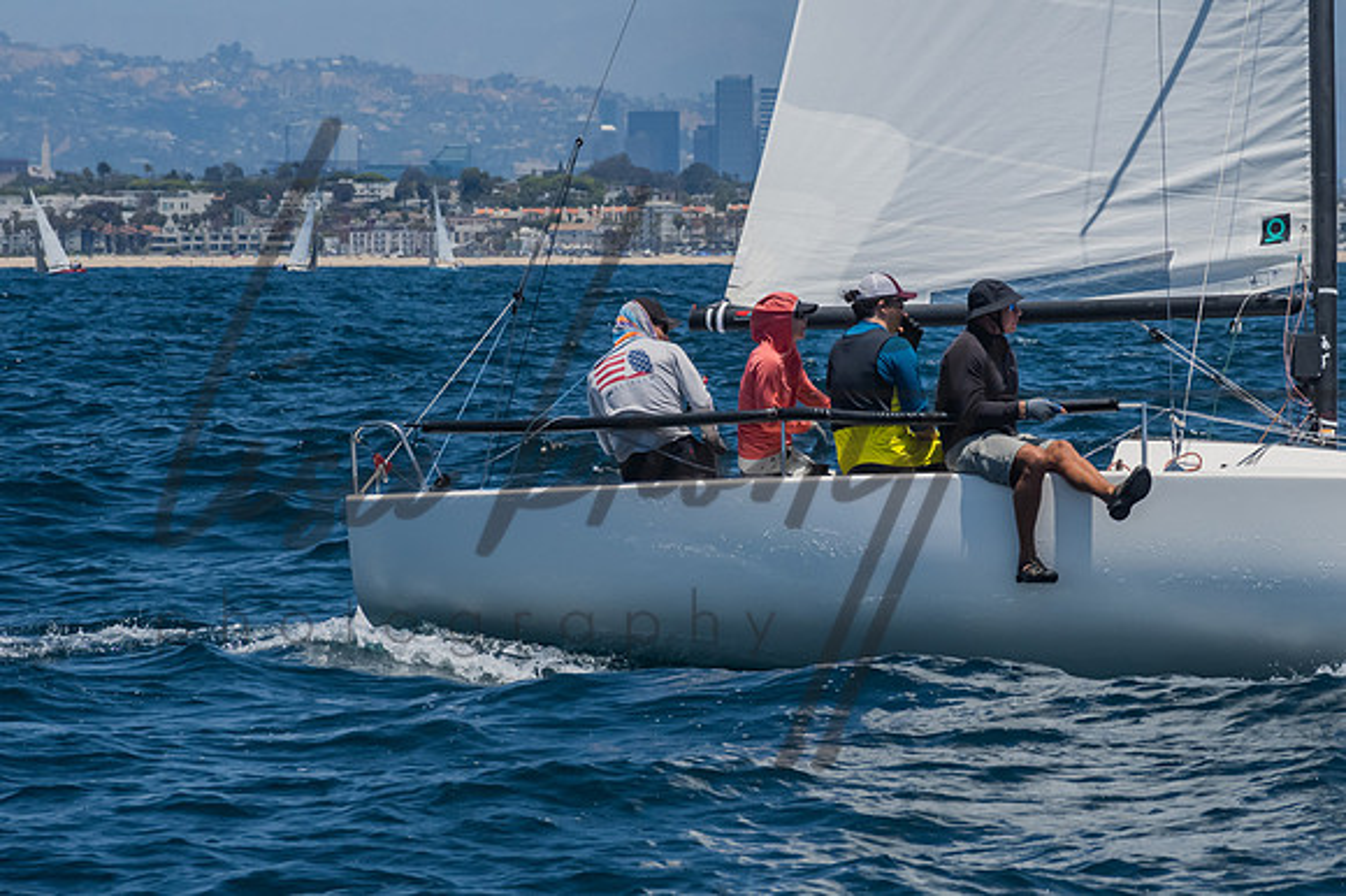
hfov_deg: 8.1
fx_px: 9528
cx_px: 673
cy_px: 448
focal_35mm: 255
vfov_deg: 5.4
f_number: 14
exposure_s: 1/1600
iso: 640
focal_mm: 170
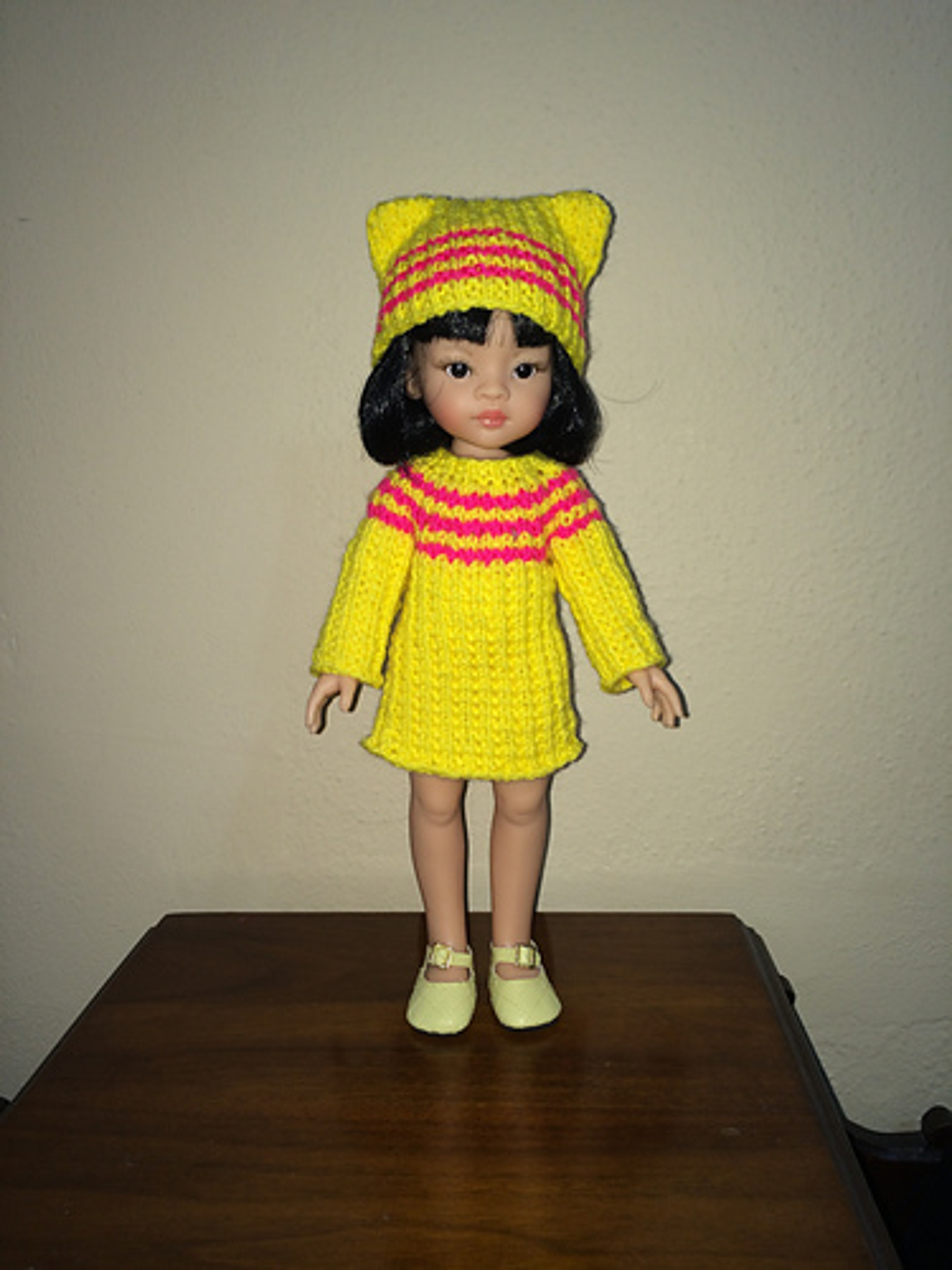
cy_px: 635
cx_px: 476
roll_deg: +2.9
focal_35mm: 29
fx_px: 1063
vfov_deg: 61.7
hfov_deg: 48.2
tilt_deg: -9.3
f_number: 2.2
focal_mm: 4.15
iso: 32
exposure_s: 1/39
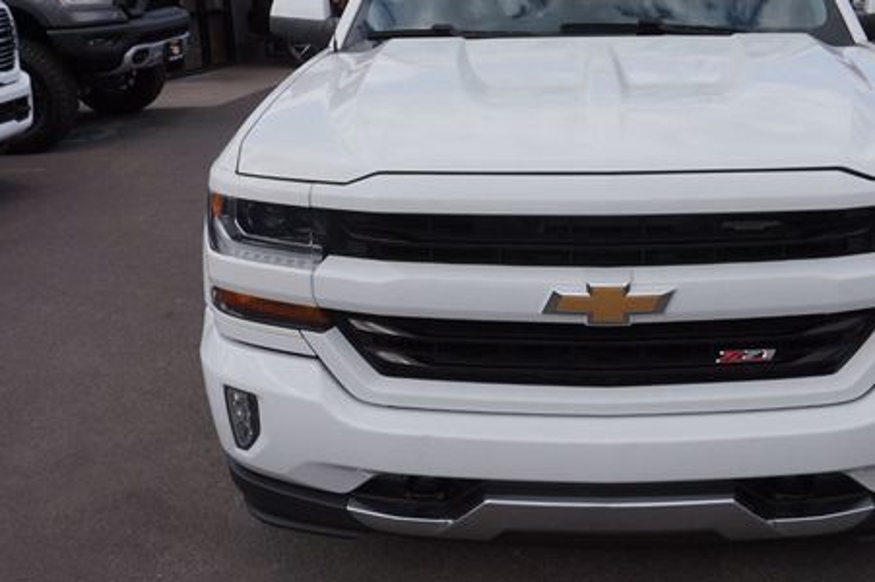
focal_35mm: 45
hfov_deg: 43.6
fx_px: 1086
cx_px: 543
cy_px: 227
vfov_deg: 29.9
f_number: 8
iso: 100
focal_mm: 21
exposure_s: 1/250
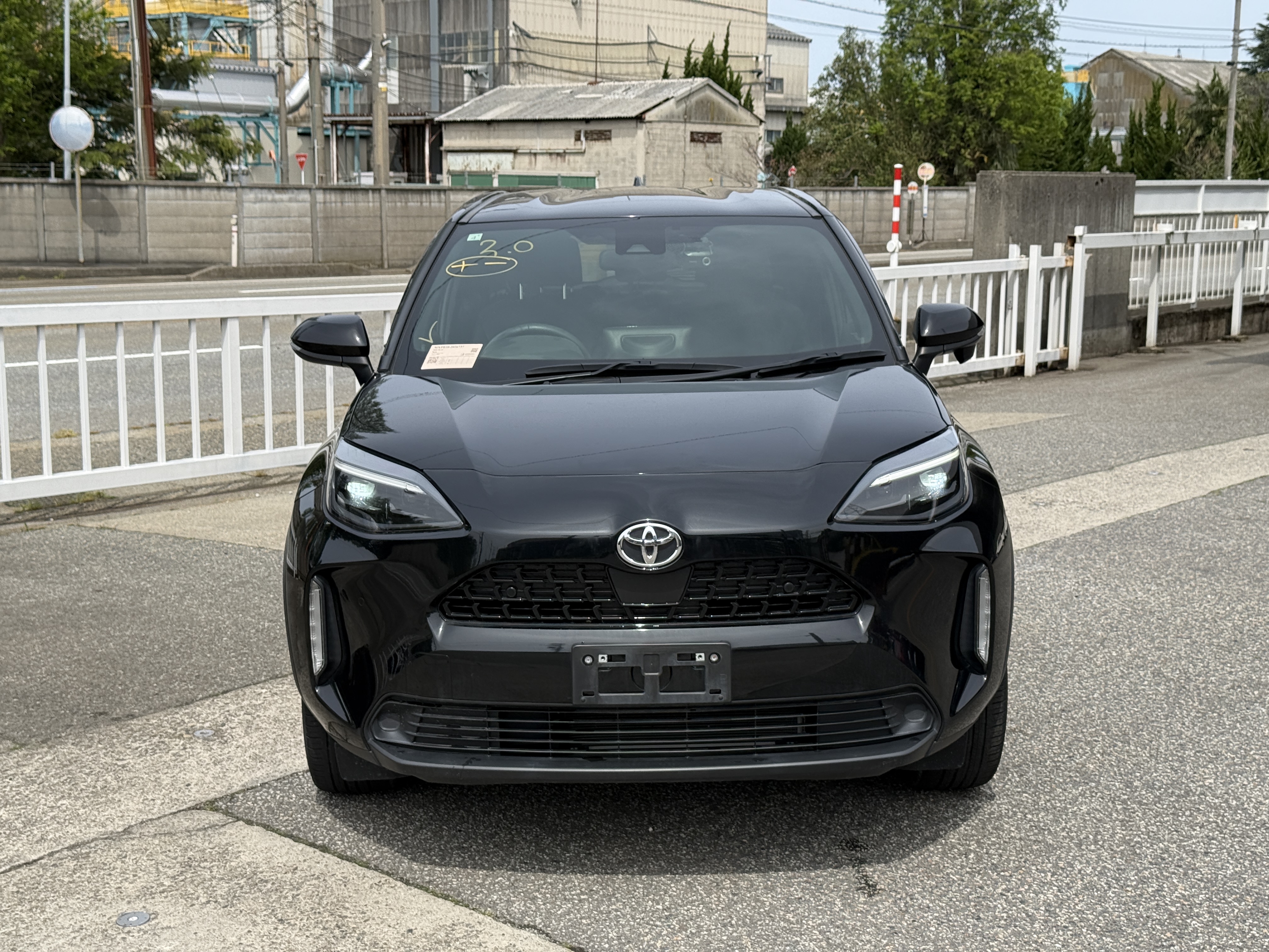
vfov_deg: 30.3
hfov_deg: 39.7
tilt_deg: -8.6
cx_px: 634
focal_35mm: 48
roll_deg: -0.7
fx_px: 1760
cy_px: 476
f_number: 1.78
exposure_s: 1/4878
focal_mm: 6.76
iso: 100
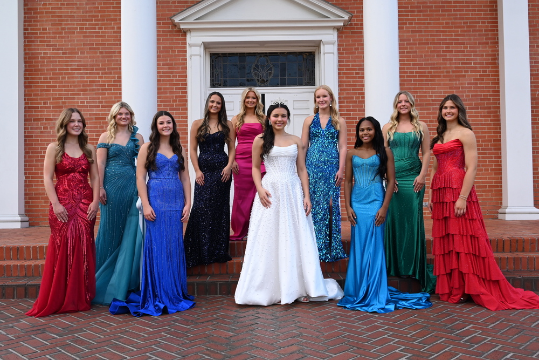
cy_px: 180
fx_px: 509
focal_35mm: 34
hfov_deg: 55.8
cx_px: 270
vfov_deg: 38.9
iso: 800
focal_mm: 34
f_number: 11
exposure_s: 1/200
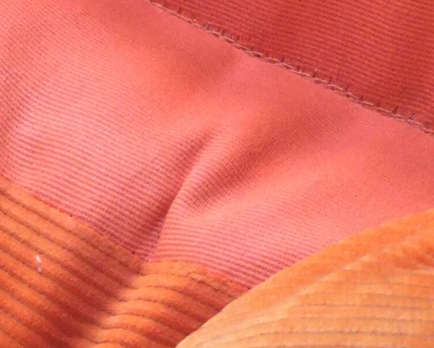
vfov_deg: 11.2
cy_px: -174
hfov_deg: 14.5
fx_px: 1696
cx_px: 59
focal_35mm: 132
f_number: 2.4
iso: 32
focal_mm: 3.3
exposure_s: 1/33
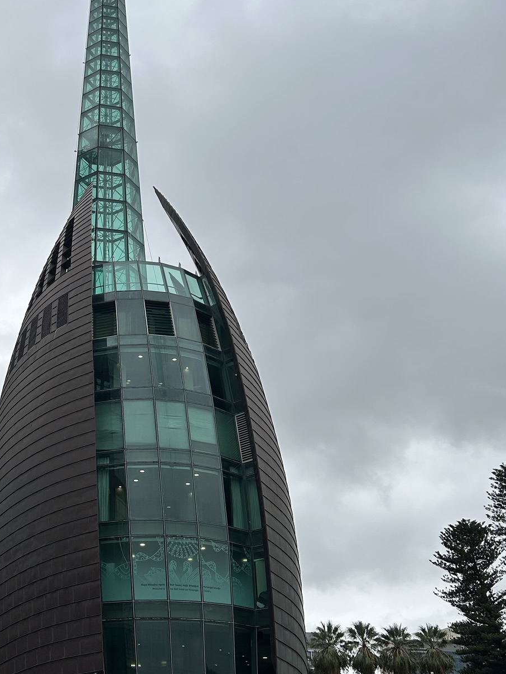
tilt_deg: +26.9
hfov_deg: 32.8
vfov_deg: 43.8
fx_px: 838
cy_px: 358
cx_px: 116
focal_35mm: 43
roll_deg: -0.2
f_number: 1.5
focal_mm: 5.7
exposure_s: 1/4630
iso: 50
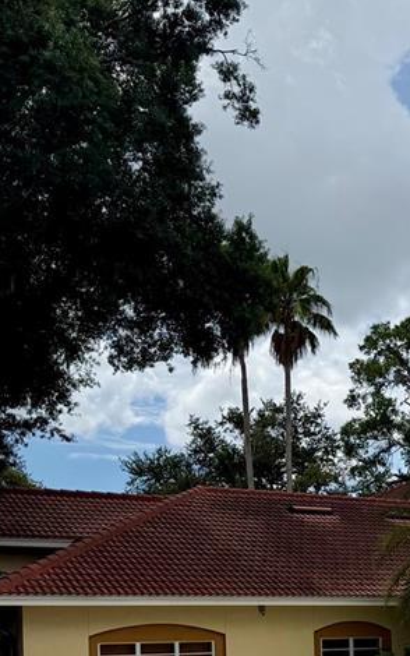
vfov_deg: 29.9
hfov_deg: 18.1
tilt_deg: +1.7
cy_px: 611
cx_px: 594
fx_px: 1161
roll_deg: +2.0
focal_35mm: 65
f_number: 1.78
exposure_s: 1/11905
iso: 80
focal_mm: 6.76
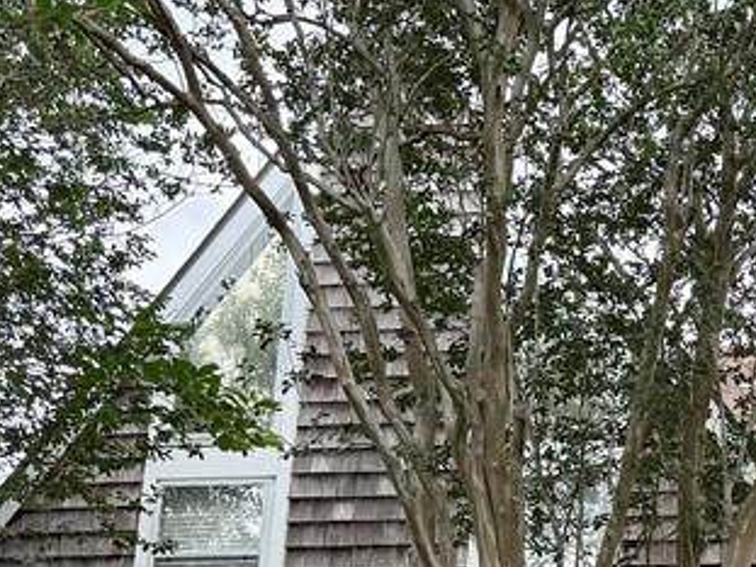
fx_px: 1725
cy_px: 577
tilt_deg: +13.3
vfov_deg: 18.1
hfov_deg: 22.6
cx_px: 921
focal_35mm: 79
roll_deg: +0.4
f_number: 1.78
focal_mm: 6.76
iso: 100
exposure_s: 1/878
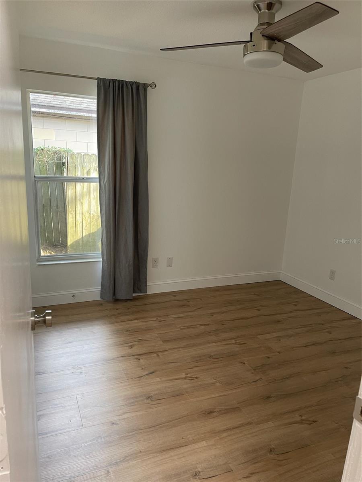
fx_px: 363
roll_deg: -1.5
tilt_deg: -12.9
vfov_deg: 67.3
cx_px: 181
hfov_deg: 53.1
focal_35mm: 26
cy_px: 241
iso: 125
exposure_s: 1/60
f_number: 1.6
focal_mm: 5.1
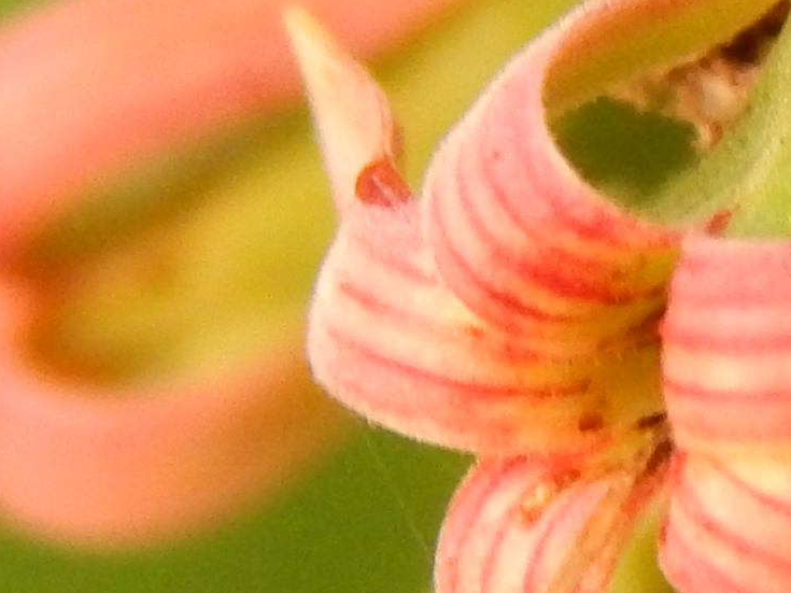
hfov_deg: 3.0
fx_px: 15033
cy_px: 539
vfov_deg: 2.3
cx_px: 969
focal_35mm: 658
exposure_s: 1/125
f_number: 4.5
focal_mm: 18.7
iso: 400
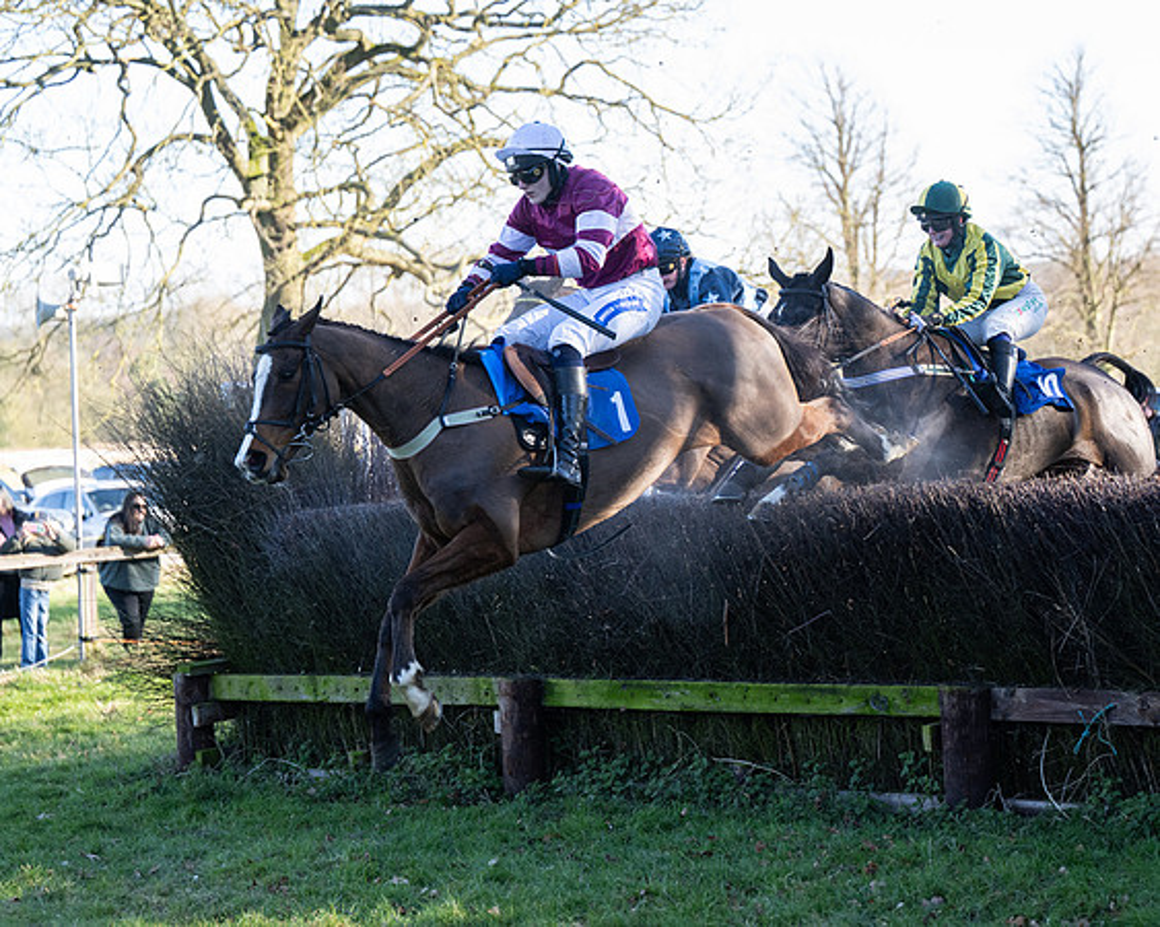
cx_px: 735
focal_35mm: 91
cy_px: 477
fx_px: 3119
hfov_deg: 21.0
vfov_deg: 16.9
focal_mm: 70
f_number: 2.8
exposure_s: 1/1600
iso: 800
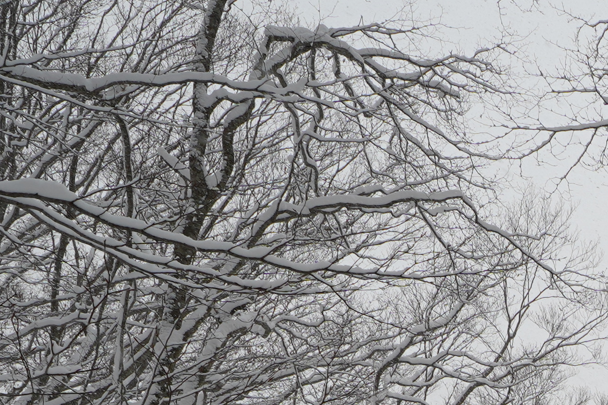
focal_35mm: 79
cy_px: 934
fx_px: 1334
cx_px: 948
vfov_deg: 13.4
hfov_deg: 21.1
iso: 100
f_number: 9
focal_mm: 17
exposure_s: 1/200
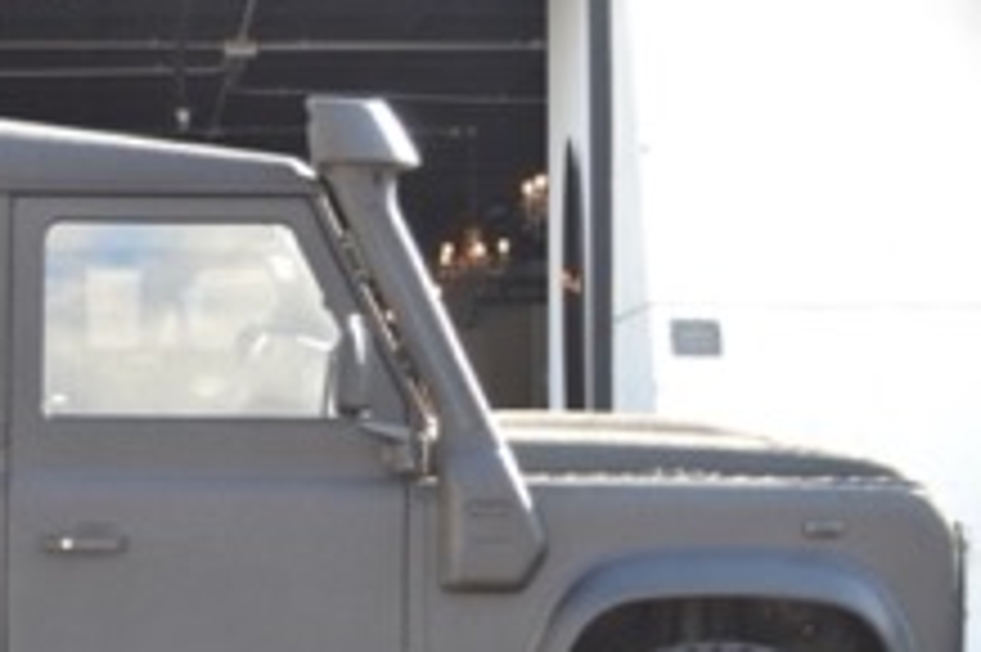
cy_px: 535
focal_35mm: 110
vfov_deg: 12.4
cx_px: 126
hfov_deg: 18.3
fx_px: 2995
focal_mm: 38
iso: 320
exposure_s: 1/125
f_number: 5.6
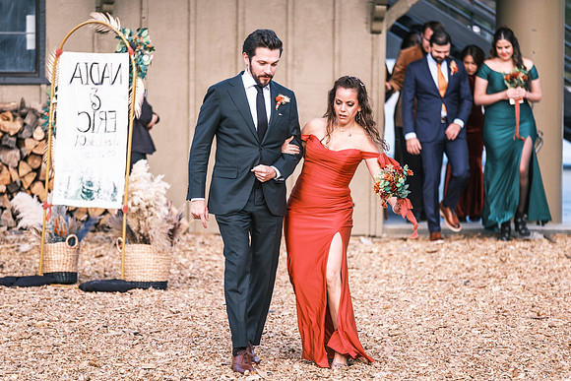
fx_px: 3205
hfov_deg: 10.2
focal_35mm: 202
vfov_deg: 6.8
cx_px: 286
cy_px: 190
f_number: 2.8
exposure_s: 1/800
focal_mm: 134.4
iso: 400
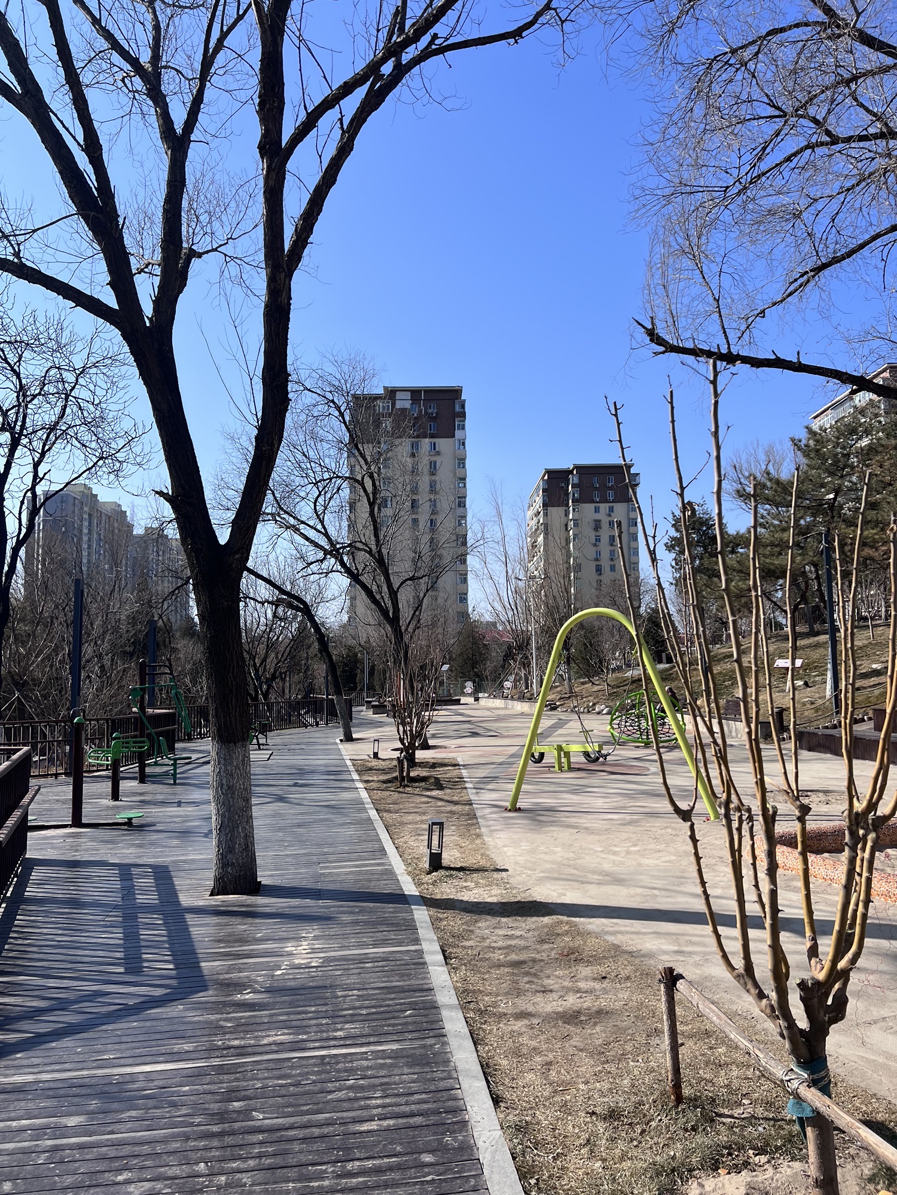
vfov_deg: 67.3
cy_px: 598
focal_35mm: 26
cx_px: 448
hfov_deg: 53.1
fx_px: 898
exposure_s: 1/4274
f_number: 1.5
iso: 50
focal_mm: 5.7
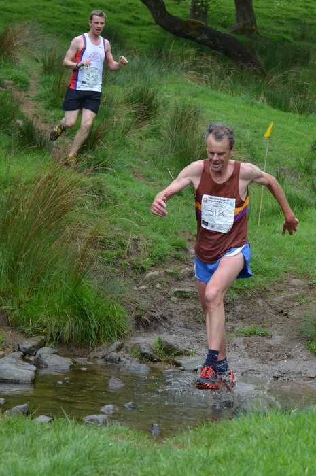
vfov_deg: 23.4
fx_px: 1148
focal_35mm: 87
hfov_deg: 15.7
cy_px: 238
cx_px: 158
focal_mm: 58
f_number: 4.5
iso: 560
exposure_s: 1/1000
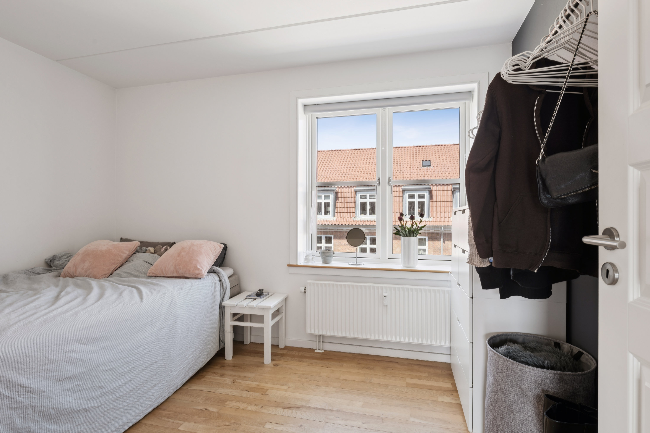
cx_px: 325
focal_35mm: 19
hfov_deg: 86.9
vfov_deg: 64.6
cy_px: 216
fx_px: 343
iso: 160
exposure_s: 1/25
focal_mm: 19
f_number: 10
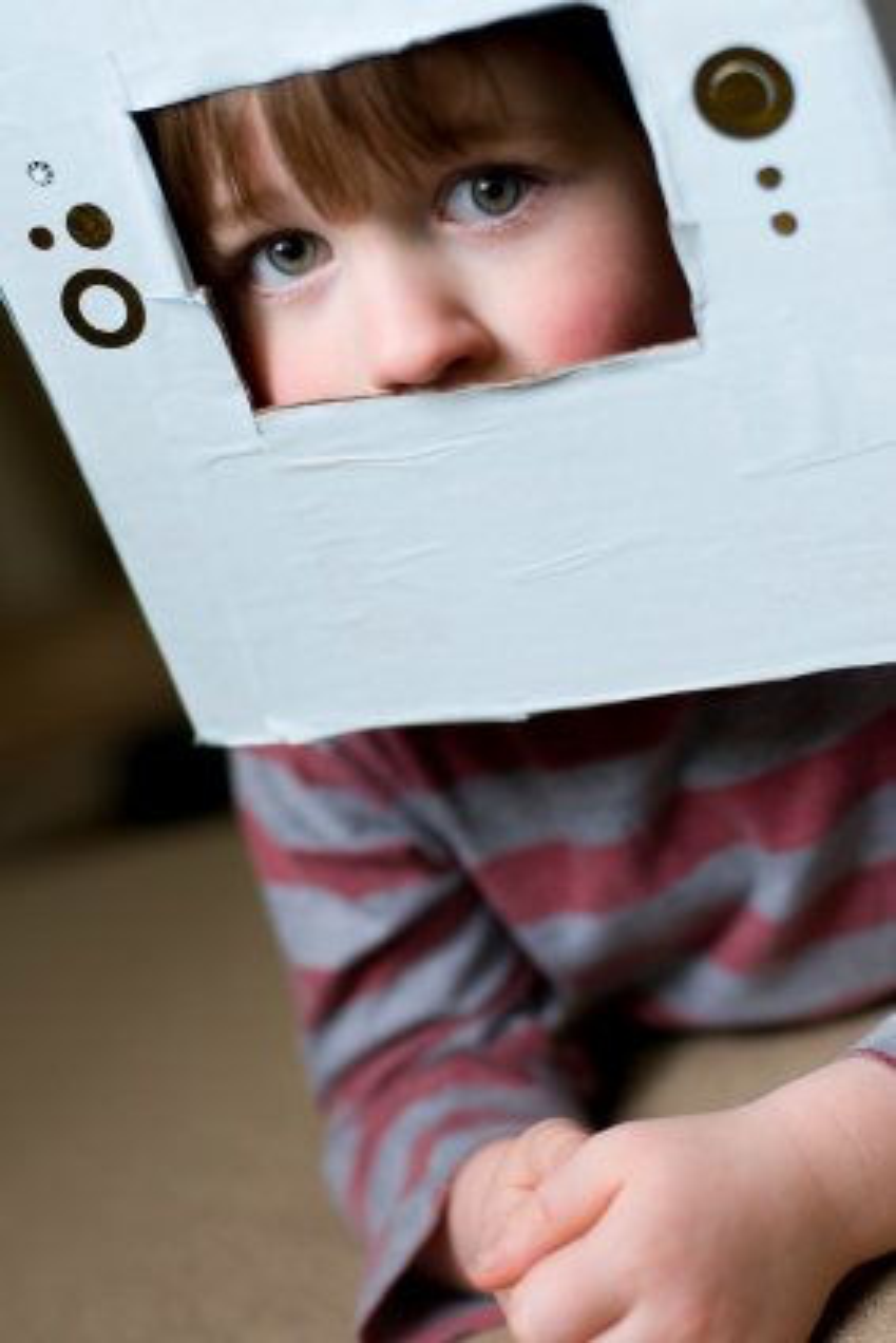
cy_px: 672
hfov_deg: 18.2
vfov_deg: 27.0
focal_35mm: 75
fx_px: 2797
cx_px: 448
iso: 200
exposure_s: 1/50
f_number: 2.5
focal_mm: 50
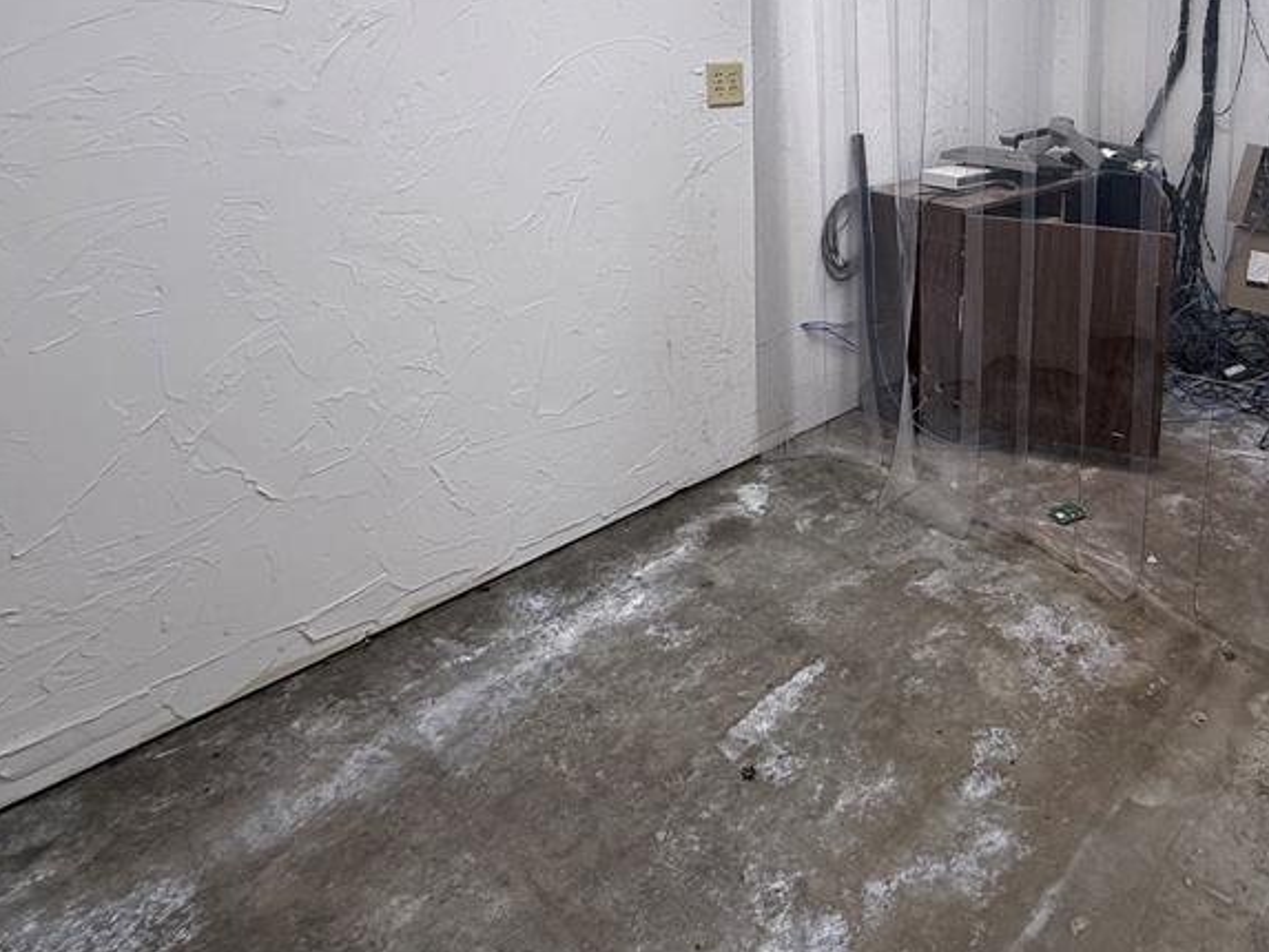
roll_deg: -0.6
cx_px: 932
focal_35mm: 25
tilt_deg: -8.1
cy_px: 162
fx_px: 917
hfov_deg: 65.7
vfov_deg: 50.8
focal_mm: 2.22
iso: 100
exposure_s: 1/120
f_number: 2.2
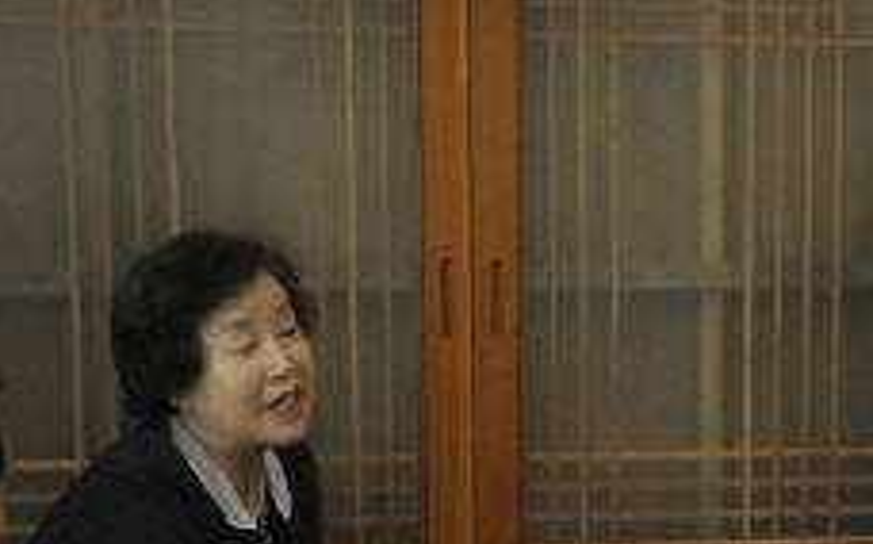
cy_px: 418
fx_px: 2710
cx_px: 888
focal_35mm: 114
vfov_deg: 11.4
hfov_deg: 17.8
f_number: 4.2
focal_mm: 34
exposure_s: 1/60
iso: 800
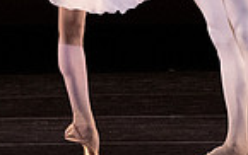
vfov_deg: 0.9
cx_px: 142
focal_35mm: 1395
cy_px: -123
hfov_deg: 1.5
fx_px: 9440
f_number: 7.1
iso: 20000
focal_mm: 342
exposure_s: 1/400
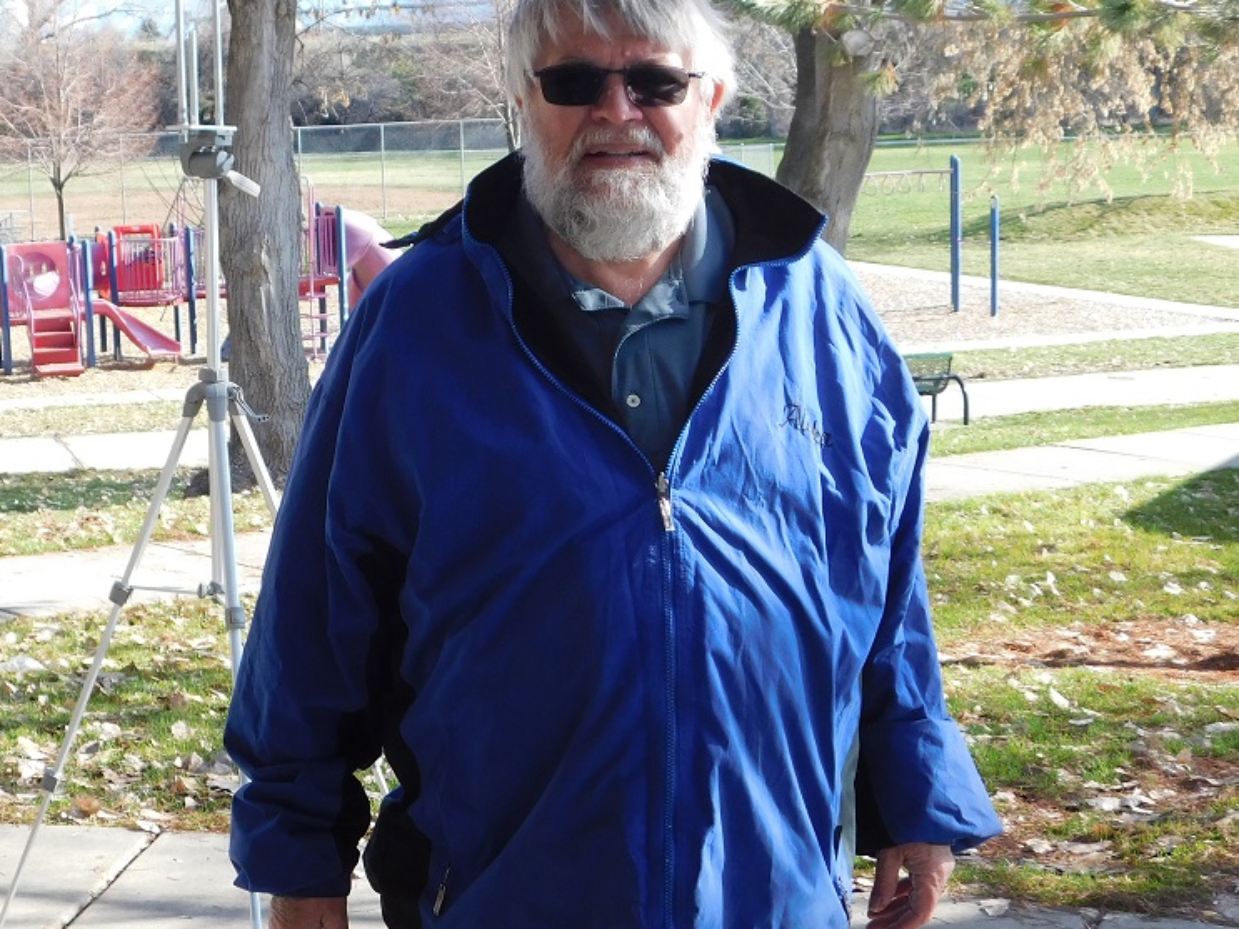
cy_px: 382
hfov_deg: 30.9
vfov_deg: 23.6
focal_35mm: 62
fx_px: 2219
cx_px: 380
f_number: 3.6
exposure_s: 1/250
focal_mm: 7.1
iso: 125
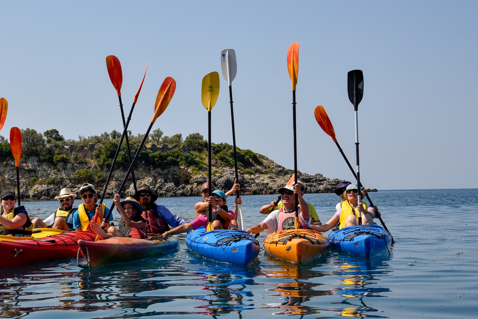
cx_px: 179
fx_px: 970
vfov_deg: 18.7
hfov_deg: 27.6
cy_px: 151
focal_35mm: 73
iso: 100
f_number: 9
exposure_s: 1/320
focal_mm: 50
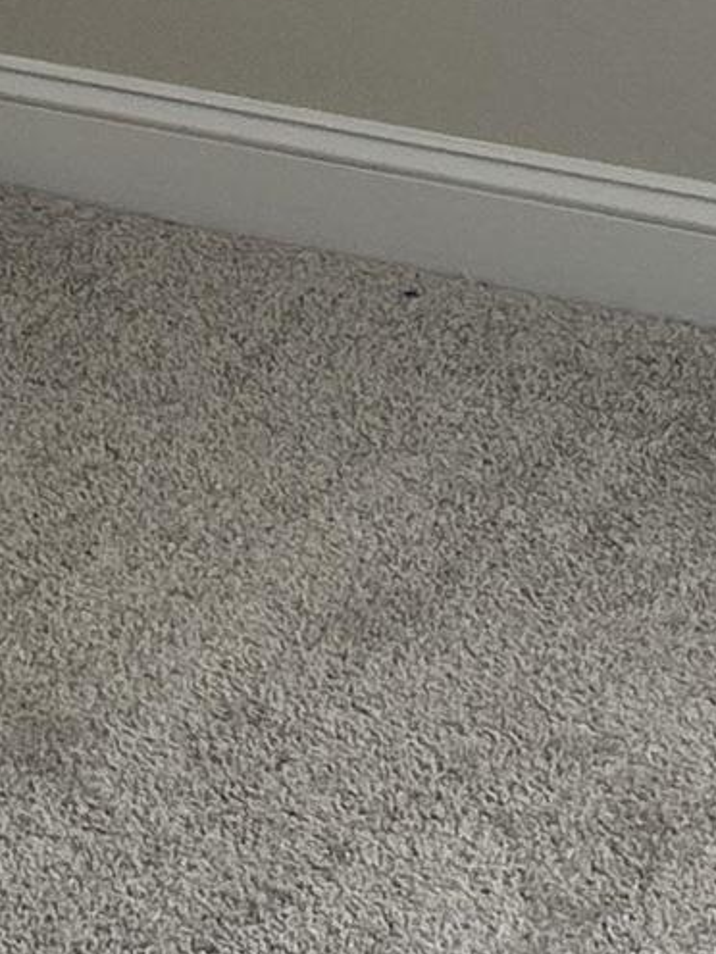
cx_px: 570
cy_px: -1167
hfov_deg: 9.2
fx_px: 4440
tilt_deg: -5.6
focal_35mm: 161
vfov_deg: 10.8
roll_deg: +0.6
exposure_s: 1/414
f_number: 1.5
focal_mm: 5.7
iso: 50
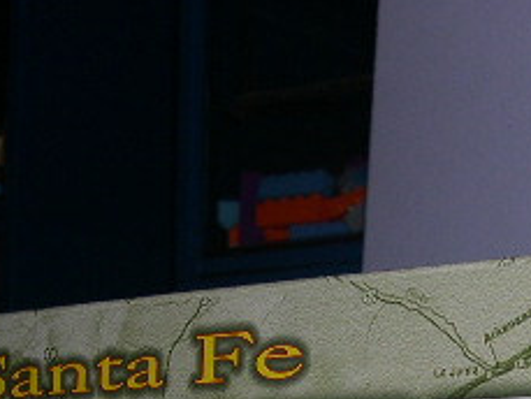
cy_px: 520
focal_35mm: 106
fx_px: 1627
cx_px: 526
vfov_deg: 13.5
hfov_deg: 18.1
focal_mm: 8
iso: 100
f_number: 7.6
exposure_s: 1/60
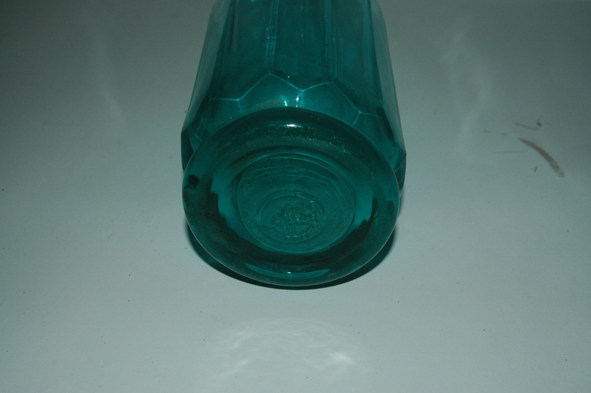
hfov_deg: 42.4
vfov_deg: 28.9
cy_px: 196
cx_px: 296
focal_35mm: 46
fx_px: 762
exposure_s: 1/125
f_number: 7.1
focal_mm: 31
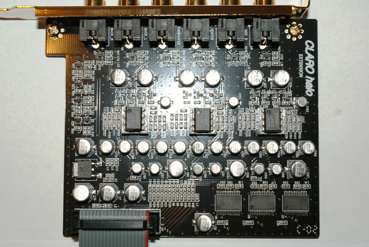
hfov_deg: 27.0
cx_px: 184
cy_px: 124
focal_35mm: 75
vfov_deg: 18.2
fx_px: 770
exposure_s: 1/80
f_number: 6.3
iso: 400
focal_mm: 50
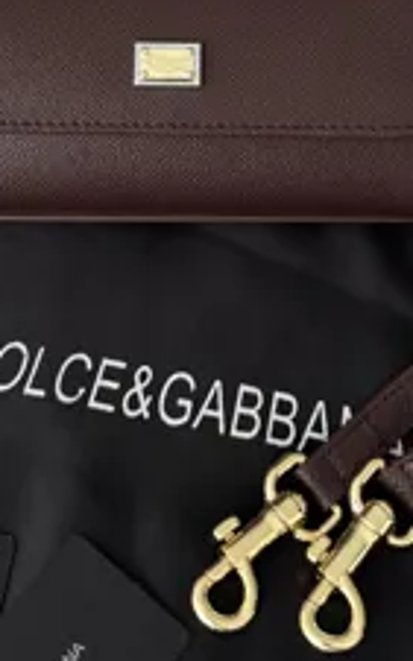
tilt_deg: -45.1
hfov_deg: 23.9
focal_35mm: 54
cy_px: 26
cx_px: 190
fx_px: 974
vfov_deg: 34.7
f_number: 1.78
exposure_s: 1/70
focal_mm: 6.76
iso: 200
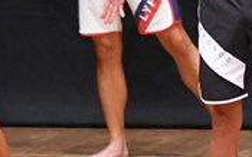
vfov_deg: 1.4
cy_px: 12
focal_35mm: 912
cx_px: 315
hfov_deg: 2.3
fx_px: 6257
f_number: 5.6
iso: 8000
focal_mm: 135
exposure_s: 1/400
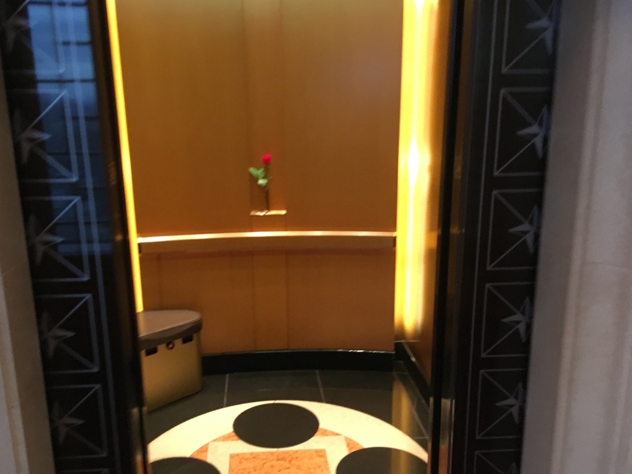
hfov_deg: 55.3
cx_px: 303
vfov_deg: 42.9
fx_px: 602
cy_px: 259
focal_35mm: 33
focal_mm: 4.15
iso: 200
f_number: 2.2
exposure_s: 1/30
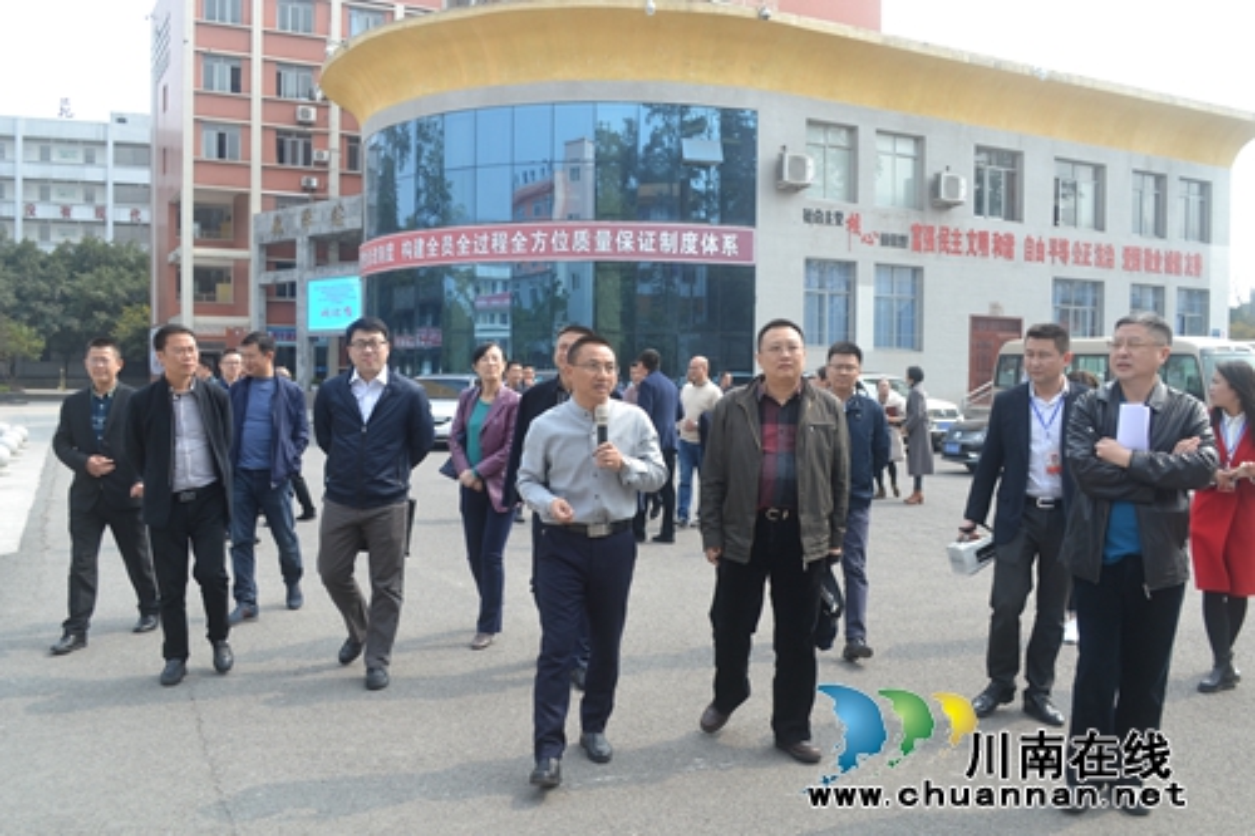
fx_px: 1150
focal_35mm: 33
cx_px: 628
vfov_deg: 39.9
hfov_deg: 57.2
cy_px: 418
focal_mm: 22
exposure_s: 1/200
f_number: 7.1
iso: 200
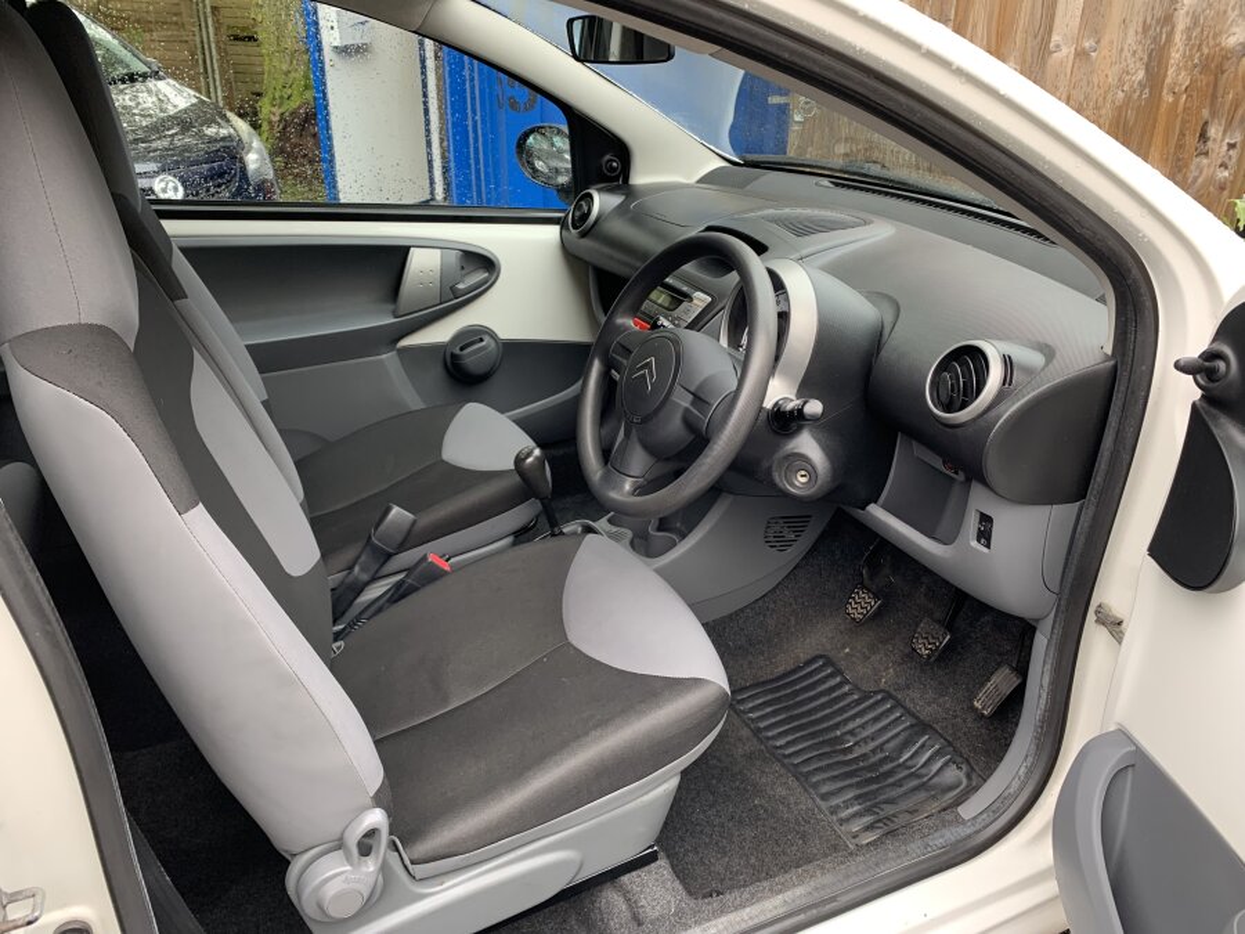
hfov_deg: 67.3
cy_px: 467
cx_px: 622
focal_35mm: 26
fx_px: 935
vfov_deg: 53.1
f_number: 1.8
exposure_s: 1/113
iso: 100
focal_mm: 4.25
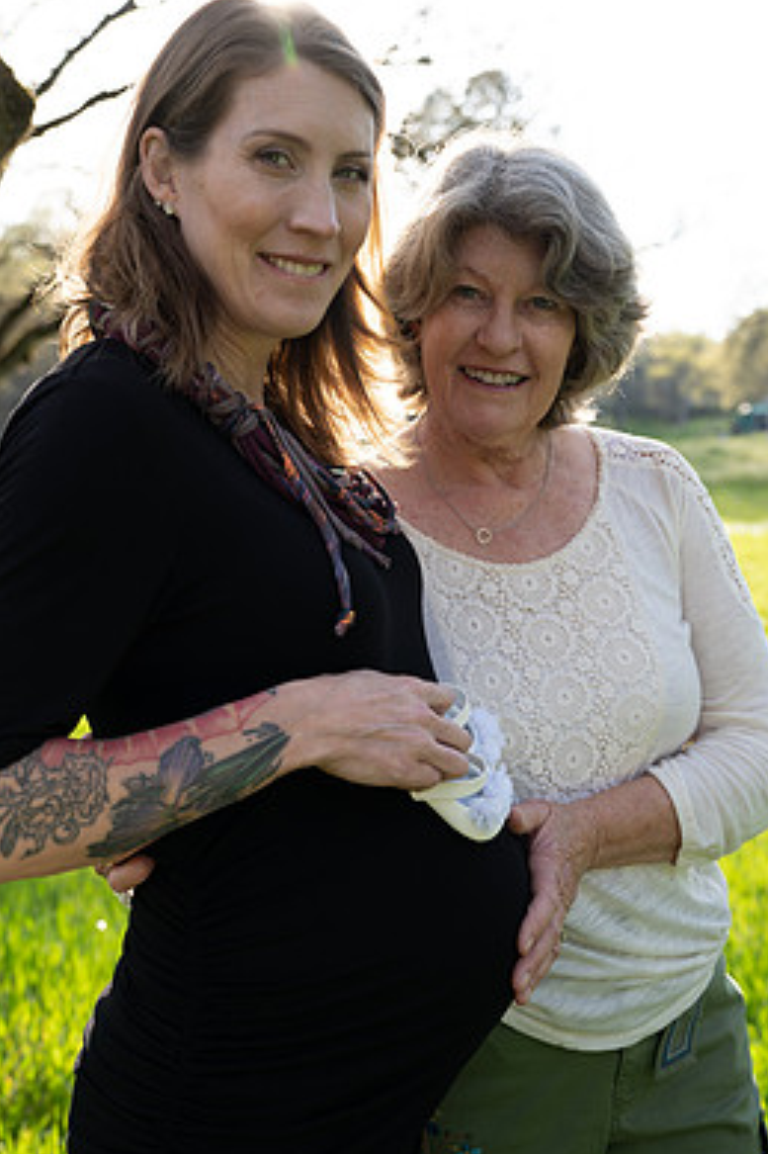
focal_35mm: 44
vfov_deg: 44.4
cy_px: 507
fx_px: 1409
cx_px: 391
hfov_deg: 30.5
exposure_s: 1/250
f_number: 4
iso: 200
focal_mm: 38
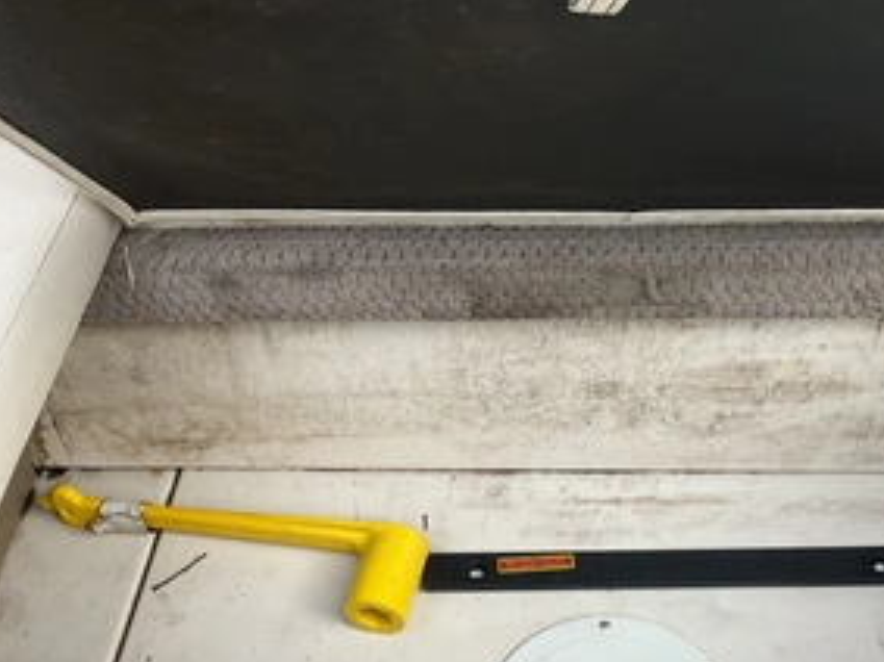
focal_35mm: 41
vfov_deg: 34.6
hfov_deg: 45.4
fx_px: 1047
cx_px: 556
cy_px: 465
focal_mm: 3
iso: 25
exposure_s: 1/422
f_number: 1.8
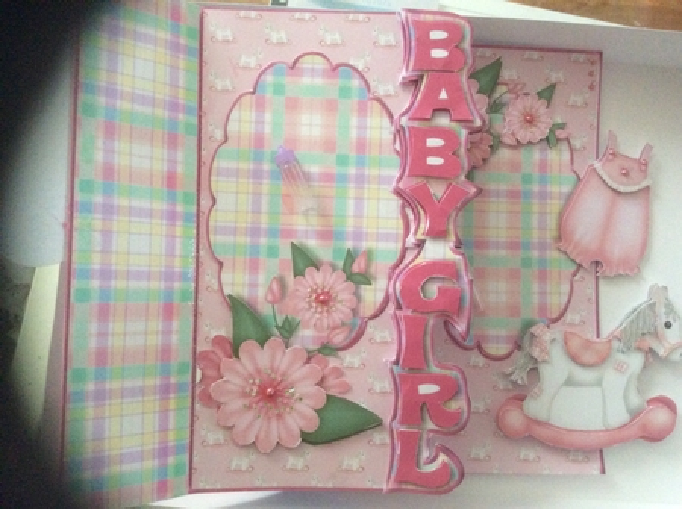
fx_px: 629
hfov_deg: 56.9
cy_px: 254
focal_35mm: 32
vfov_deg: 44.0
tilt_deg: -85.4
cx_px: 341
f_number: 2.4
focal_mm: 3.3
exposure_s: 1/25
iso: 320
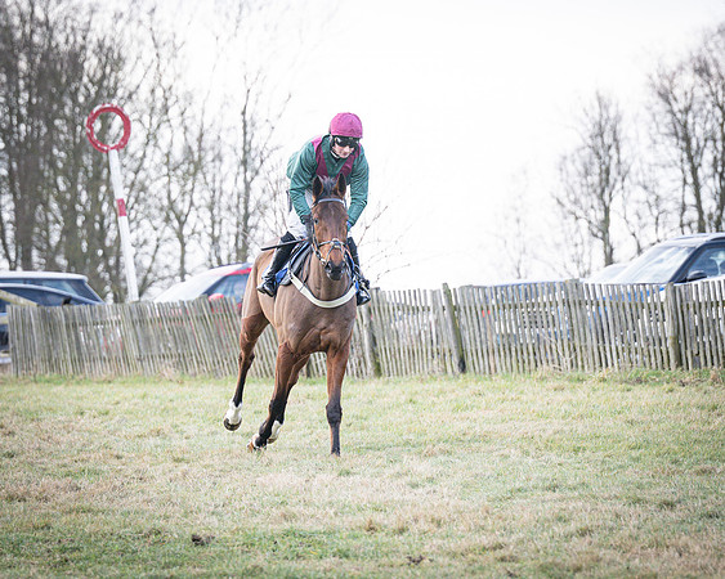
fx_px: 5267
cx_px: 329
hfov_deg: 7.9
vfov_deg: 6.3
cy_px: 284
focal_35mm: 246
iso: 400
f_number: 2.8
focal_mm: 115
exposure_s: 1/1600
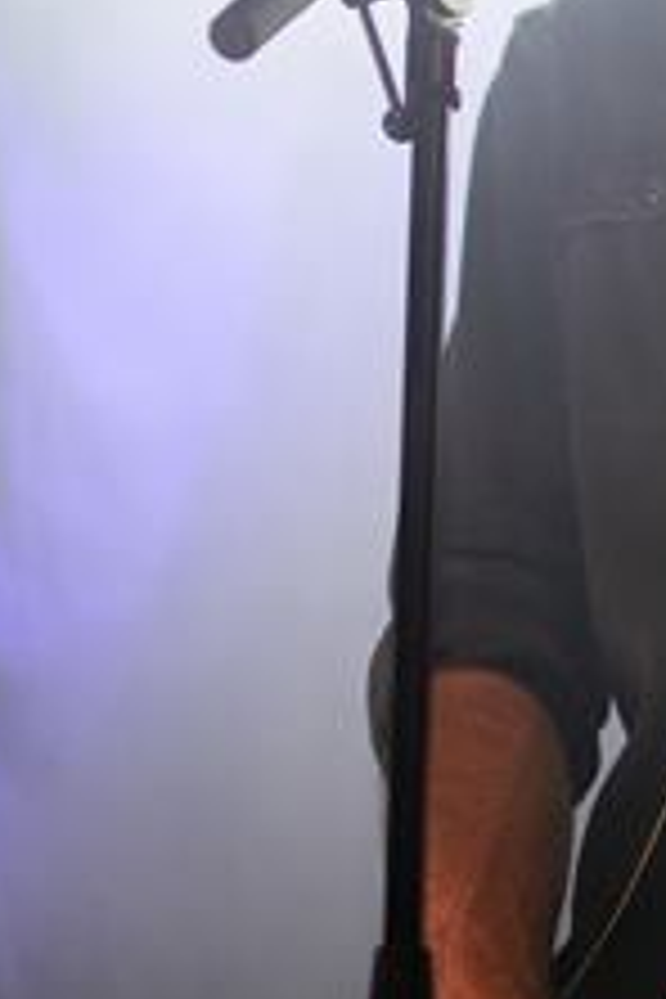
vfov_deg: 12.0
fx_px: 4734
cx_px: 873
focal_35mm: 171
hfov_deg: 7.9
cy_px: 513
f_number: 1.8
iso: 100
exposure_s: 1/250
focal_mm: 35
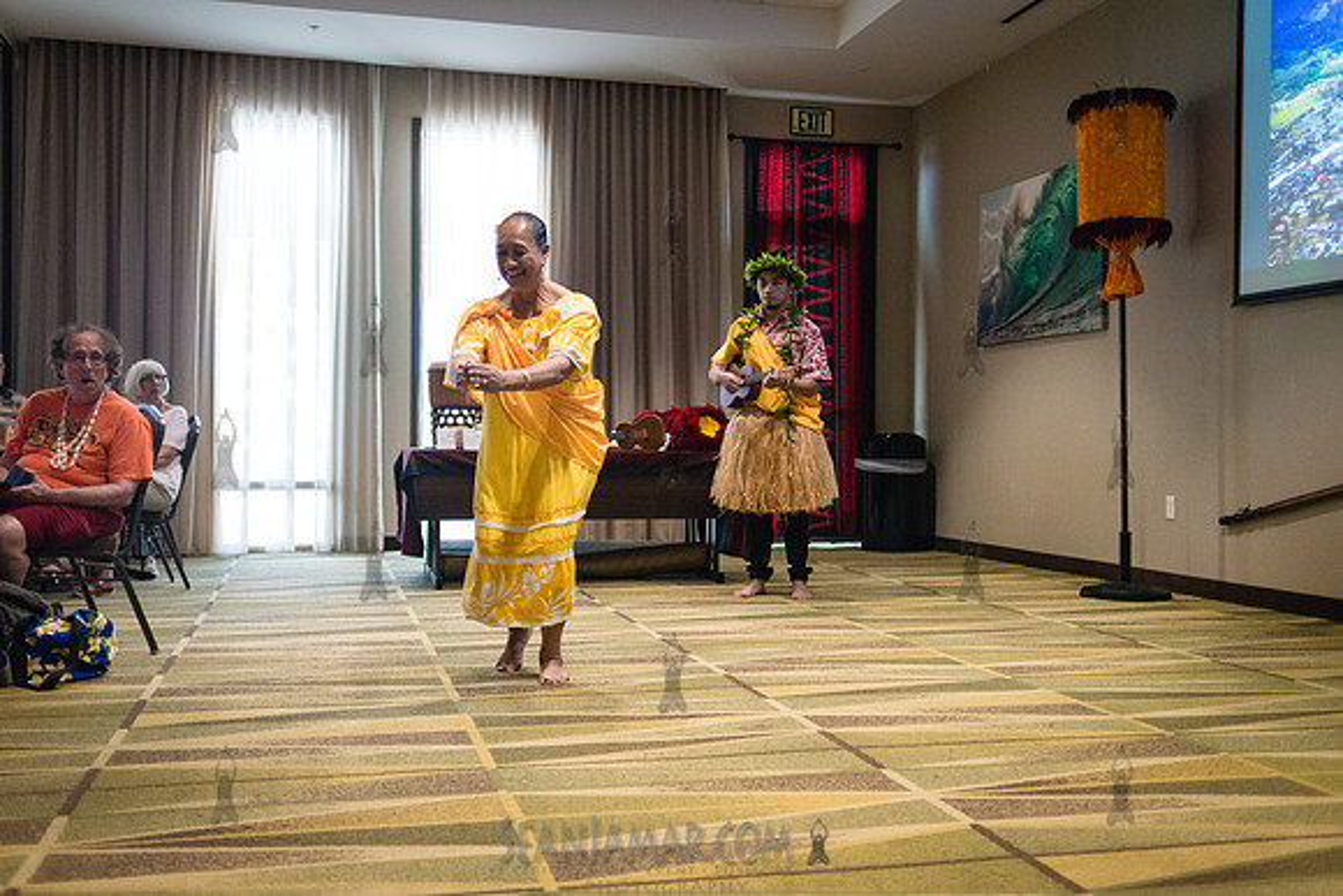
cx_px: 672
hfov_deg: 51.4
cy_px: 448
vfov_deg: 35.6
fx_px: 1394
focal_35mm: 37
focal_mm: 35
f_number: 2.2
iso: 4000
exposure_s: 1/200
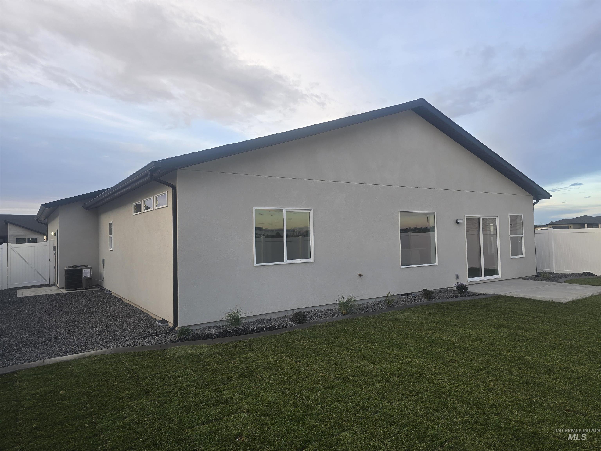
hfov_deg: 73.9
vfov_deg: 58.9
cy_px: 226
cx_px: 300
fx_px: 399
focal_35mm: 23
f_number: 1.7
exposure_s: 1/120
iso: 32
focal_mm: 6.3
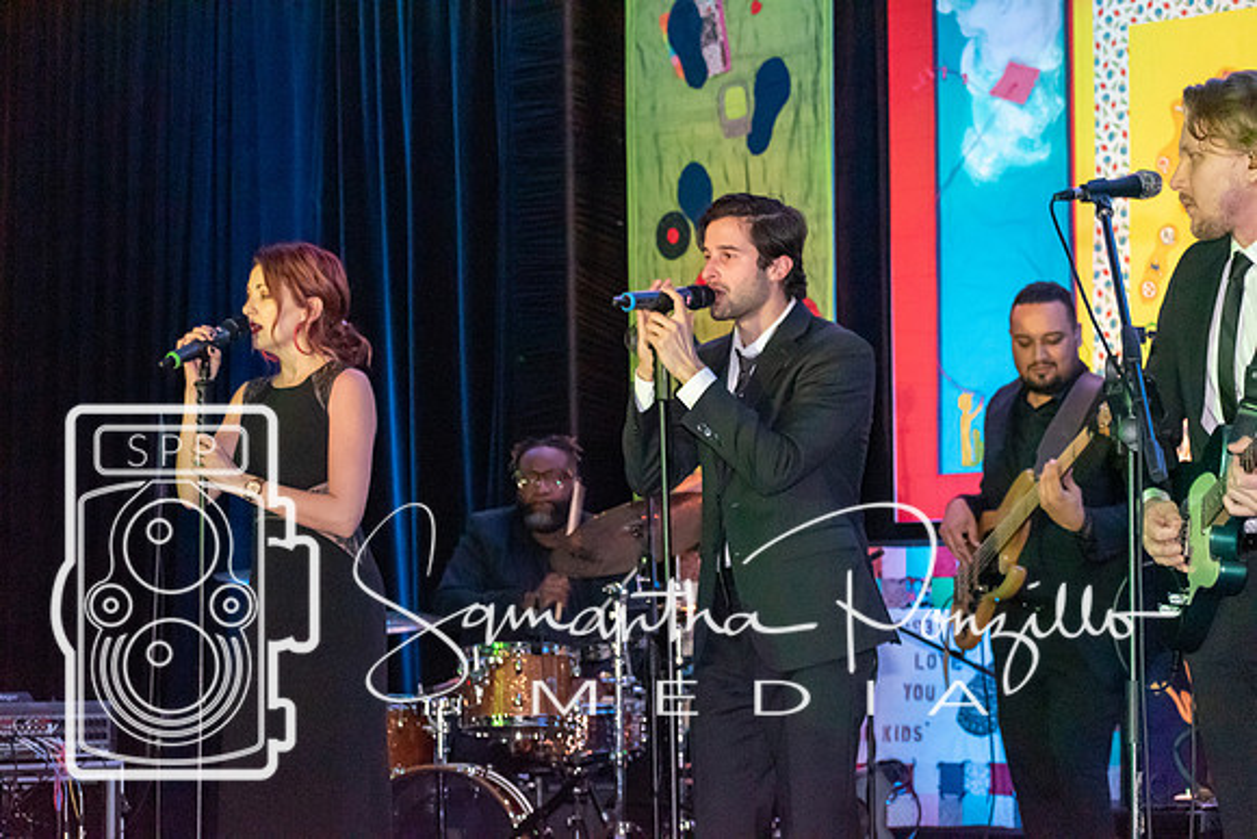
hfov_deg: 19.5
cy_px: 420
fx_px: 3667
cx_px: 628
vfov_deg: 13.0
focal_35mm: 105
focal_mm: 70
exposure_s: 1/60
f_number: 4.5
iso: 6400
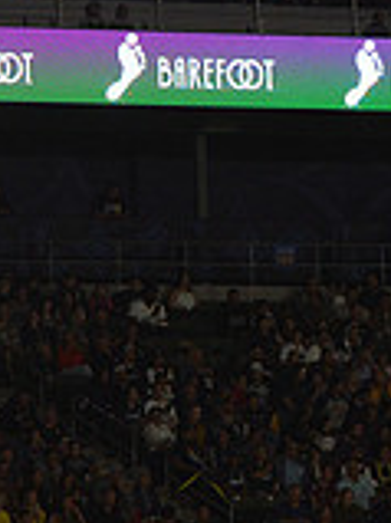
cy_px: 87
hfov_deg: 2.7
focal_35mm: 544
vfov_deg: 3.6
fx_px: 8204
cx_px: 463
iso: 1600
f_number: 2.8
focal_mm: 155
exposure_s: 1/3200
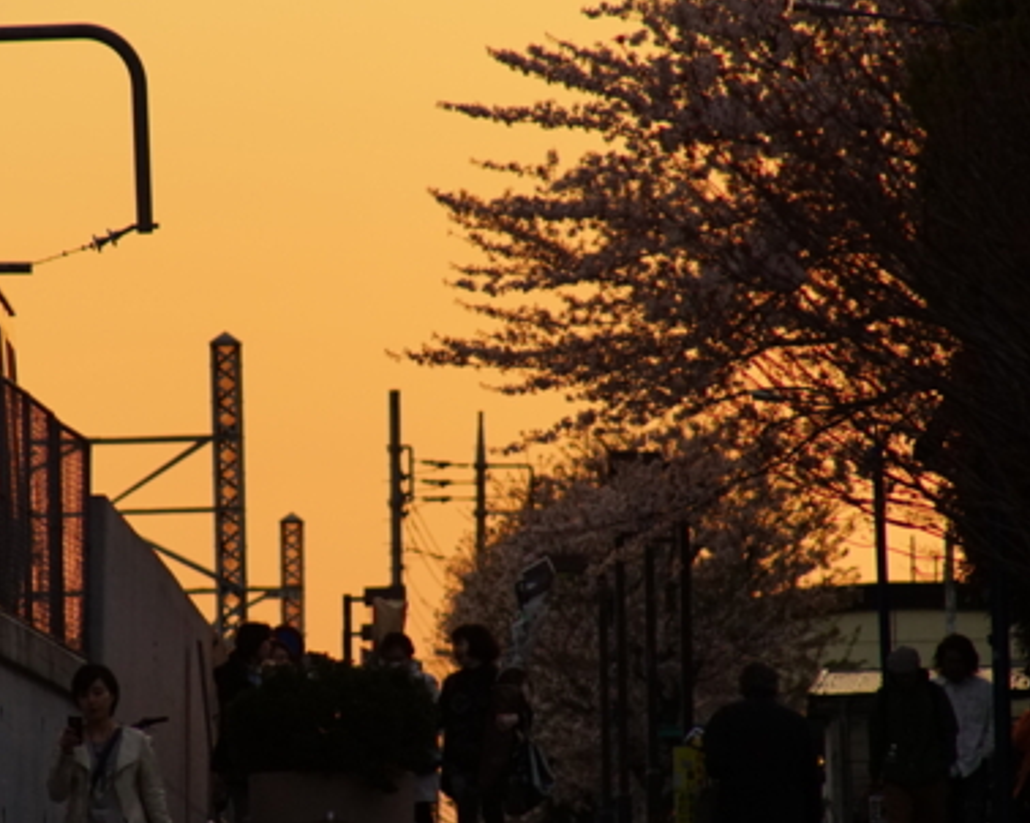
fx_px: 14533
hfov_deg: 4.1
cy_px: 465
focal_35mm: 477
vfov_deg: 3.2
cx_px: 322
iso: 1250
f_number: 8
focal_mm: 300
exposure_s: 1/800
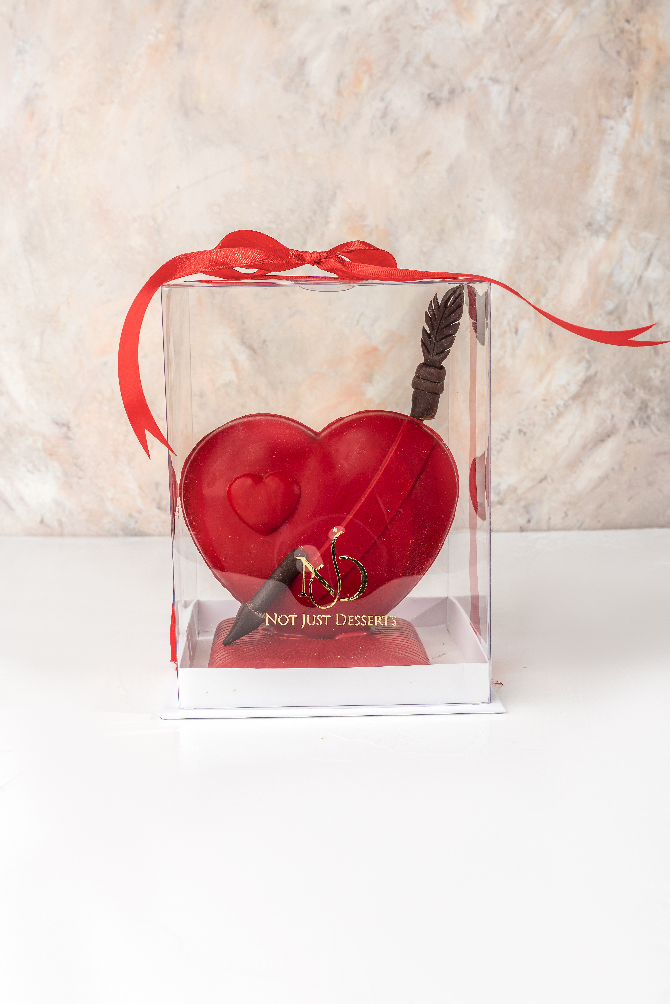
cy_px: 502
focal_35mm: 45
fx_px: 1255
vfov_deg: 43.6
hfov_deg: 29.9
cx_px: 335
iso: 100
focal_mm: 45
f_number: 11
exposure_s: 1/125
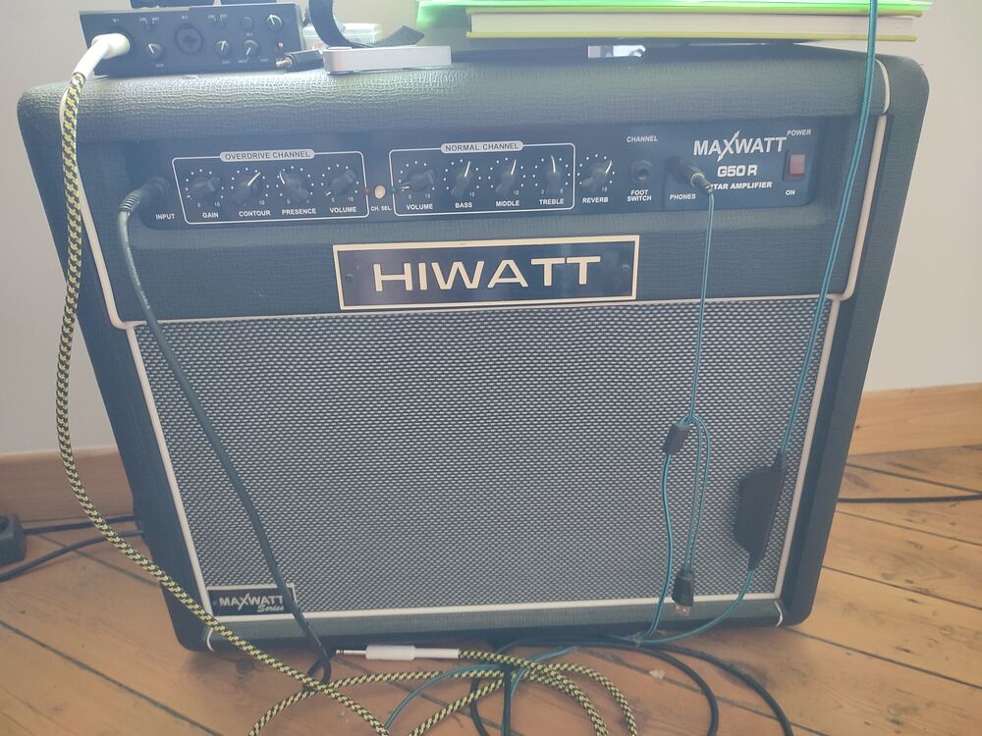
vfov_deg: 54.9
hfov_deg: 69.4
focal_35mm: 25
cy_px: 368
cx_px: 491
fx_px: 709
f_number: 1.9
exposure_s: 1/20
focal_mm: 6.04
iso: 719
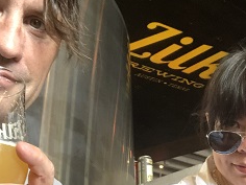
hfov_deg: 29.6
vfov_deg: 21.8
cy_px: 181
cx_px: 166
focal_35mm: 65
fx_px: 462
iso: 200
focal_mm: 2.87
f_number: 2.2
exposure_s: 1/60
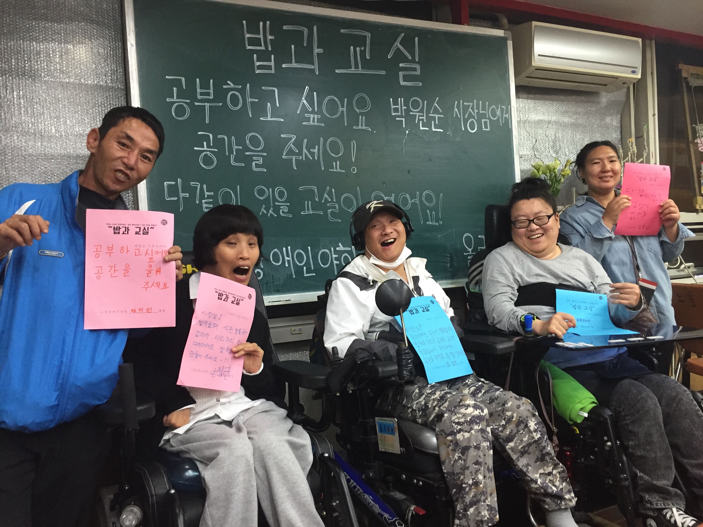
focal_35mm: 29
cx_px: 352
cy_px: 264
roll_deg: +3.2
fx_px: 589
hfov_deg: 61.7
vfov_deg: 48.2
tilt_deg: -1.8
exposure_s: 1/30
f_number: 2.2
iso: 125
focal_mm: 4.15
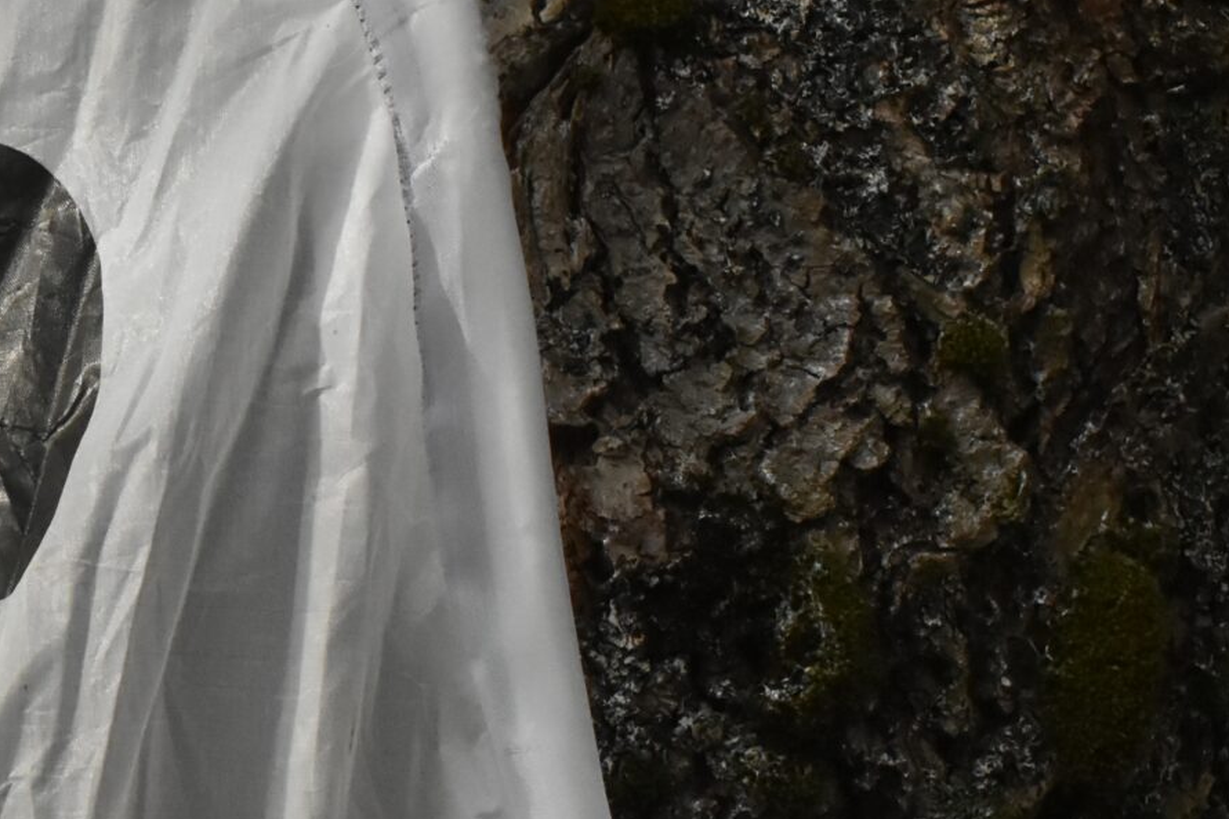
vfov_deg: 4.5
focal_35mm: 302
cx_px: -247
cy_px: 614
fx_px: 10307
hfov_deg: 6.8
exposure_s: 1/1250
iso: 2500
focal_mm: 70
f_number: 8
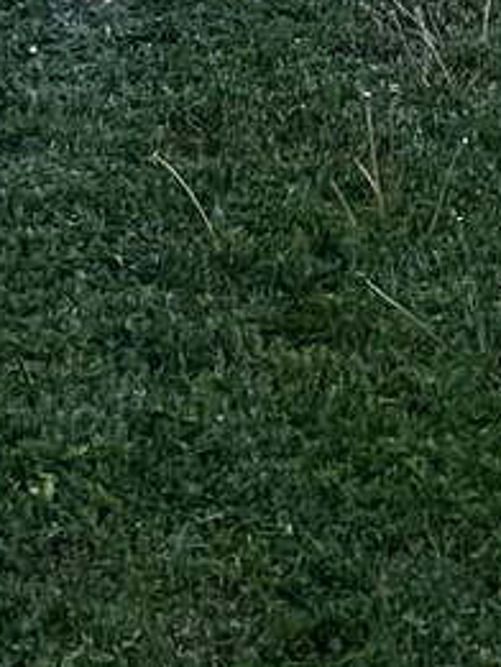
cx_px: 700
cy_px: -649
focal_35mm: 153
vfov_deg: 11.6
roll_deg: +1.6
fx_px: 2950
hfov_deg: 9.5
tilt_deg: -5.6
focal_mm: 5.7
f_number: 1.5
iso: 640
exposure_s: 1/30
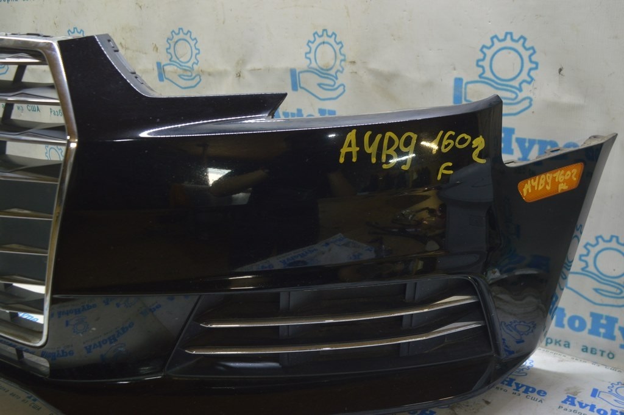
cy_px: 208
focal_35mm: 36
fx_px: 623
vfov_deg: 36.8
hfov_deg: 53.2
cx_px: 312
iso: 400
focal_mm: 24
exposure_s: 1/20
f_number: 5.6
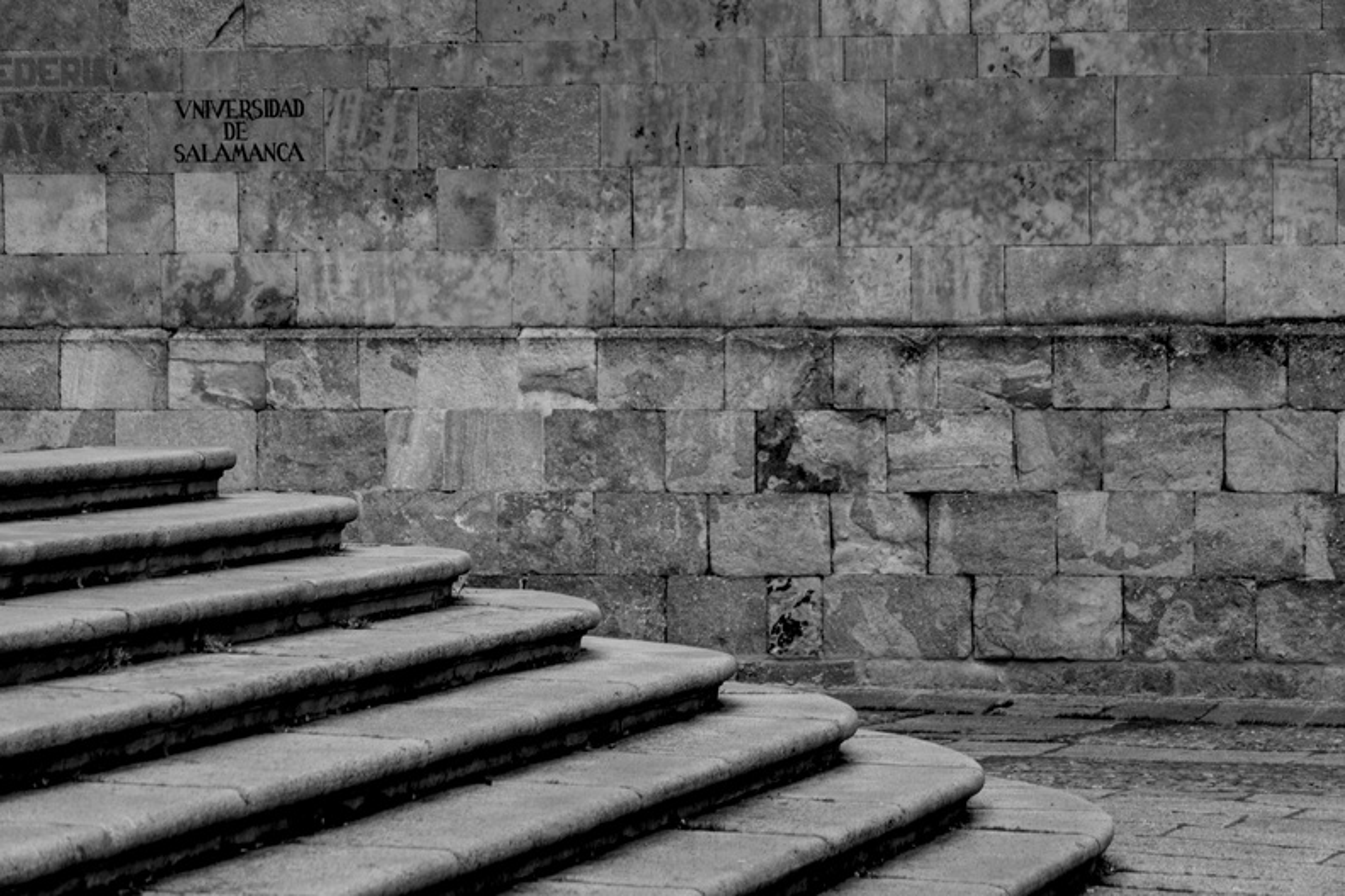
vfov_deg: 10.4
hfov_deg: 15.5
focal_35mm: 132
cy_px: 448
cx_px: 672
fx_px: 4931
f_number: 5
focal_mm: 88
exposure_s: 1/20
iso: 320
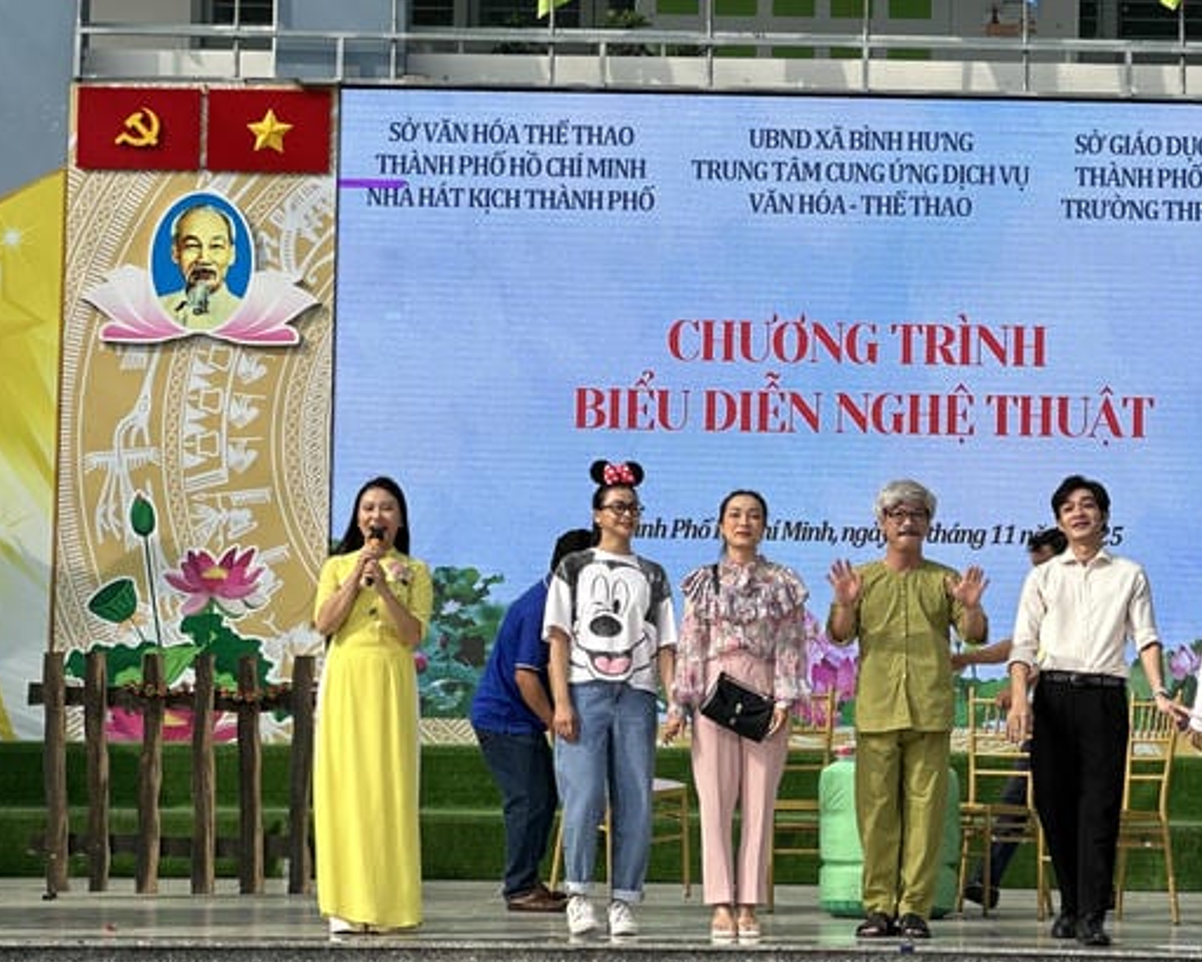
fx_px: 5230
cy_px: 261
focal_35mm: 147
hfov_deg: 13.1
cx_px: 821
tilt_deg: +7.5
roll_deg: -0.8
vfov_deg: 10.5
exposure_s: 1/219
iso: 25
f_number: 2.8
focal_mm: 9
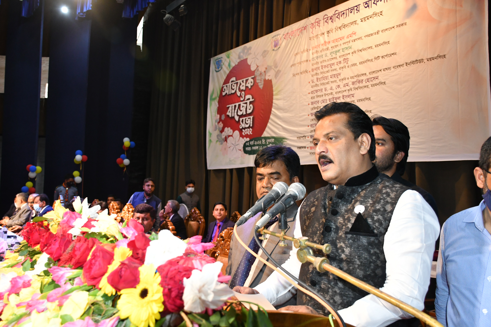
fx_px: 450
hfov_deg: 57.2
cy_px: 164
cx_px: 246
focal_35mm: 33
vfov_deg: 40.0
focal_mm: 22
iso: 1600
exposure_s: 1/100
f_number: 4.5
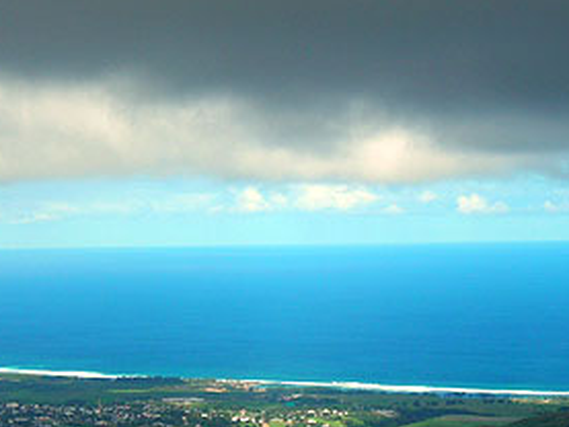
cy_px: 275
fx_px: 2401
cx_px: 251
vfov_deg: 10.2
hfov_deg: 13.5
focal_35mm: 146
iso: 50
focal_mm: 14.8
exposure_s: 1/345
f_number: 4.6
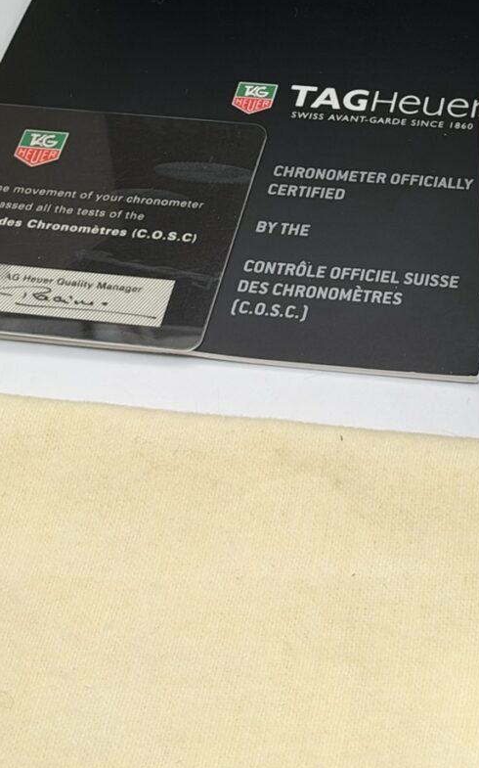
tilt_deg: -35.4
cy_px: -255
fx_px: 1735
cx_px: 578
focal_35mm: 83
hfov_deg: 15.2
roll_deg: -0.2
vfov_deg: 22.1
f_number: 4
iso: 100
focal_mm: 6.93
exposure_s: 1/149
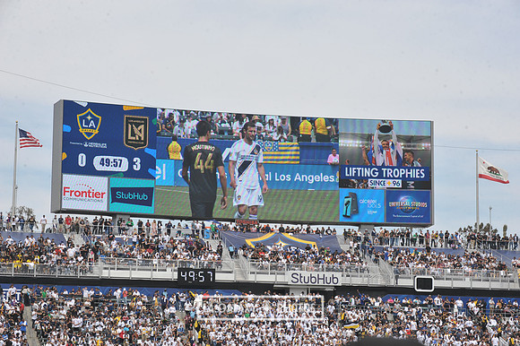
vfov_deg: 13.0
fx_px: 1516
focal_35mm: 105
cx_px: 260
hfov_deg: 19.5
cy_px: 173
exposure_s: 1/500
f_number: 11
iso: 320
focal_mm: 105
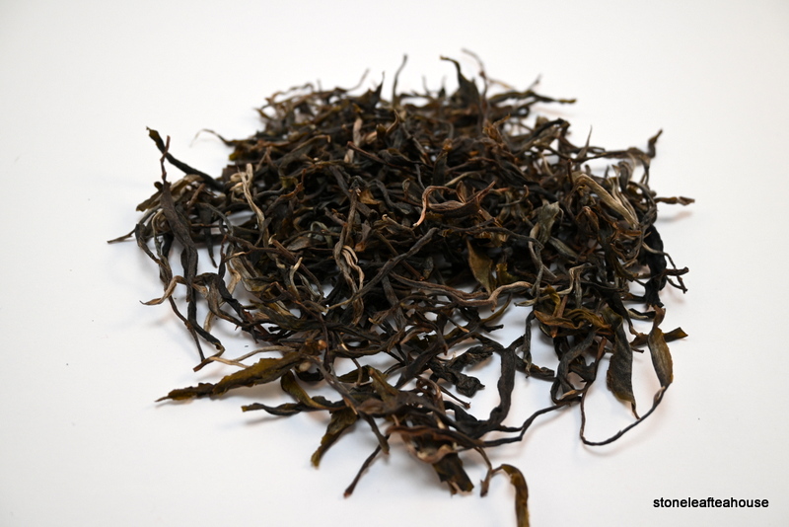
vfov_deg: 39.2
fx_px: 740
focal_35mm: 34
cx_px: 394
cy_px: 264
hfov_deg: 56.1
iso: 100
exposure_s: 1/50
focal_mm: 22.5
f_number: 4
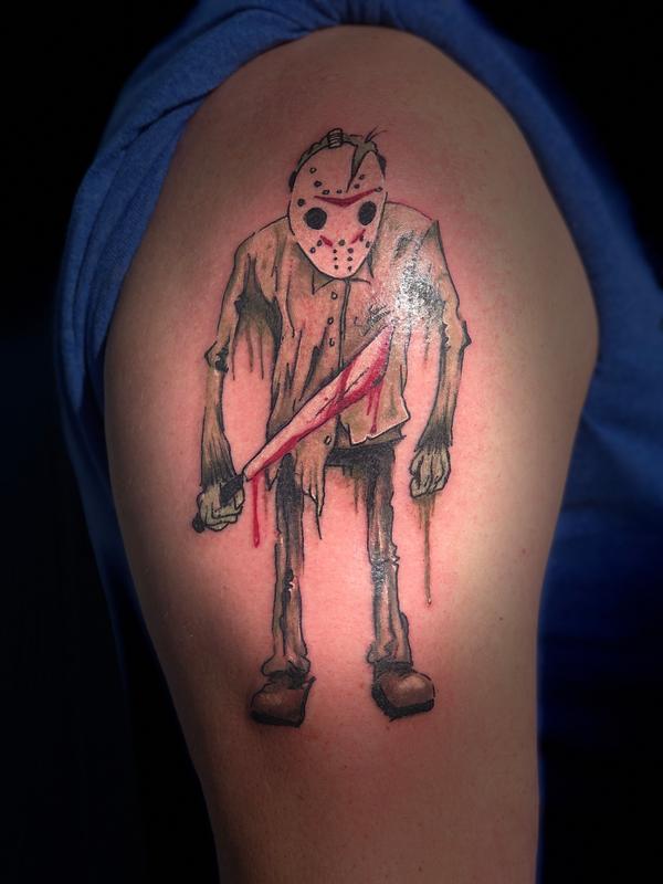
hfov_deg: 25.7
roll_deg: +1.9
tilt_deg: -11.0
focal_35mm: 57
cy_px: 442
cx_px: 332
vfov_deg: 33.8
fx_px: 1456
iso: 20
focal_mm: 6.6
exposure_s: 1/1215
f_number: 2.8
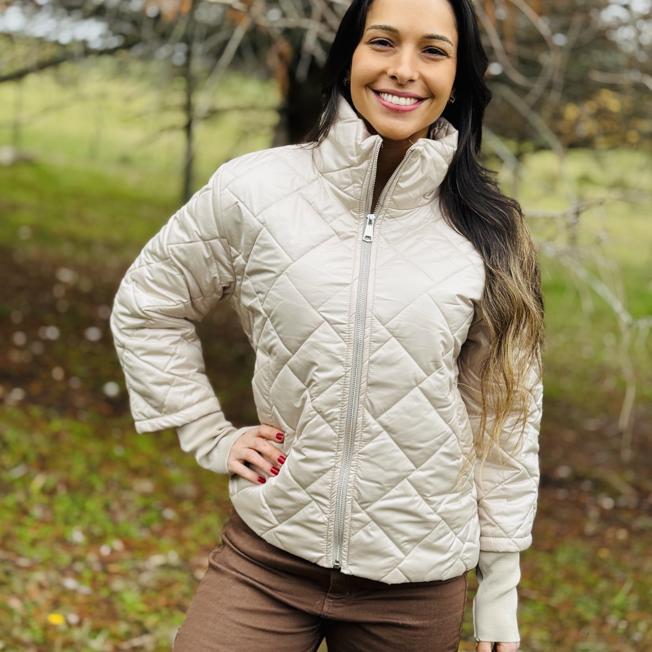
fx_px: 1215
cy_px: 273
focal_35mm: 57
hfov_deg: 30.0
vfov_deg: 30.0
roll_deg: -6.9
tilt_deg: -7.4
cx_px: 326
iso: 64
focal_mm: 6.76
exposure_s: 1/913
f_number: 1.78
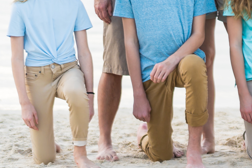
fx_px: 1246
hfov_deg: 11.1
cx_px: 391
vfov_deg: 7.6
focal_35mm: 178
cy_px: -34
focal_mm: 50
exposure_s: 1/2000
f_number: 1.4
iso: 250
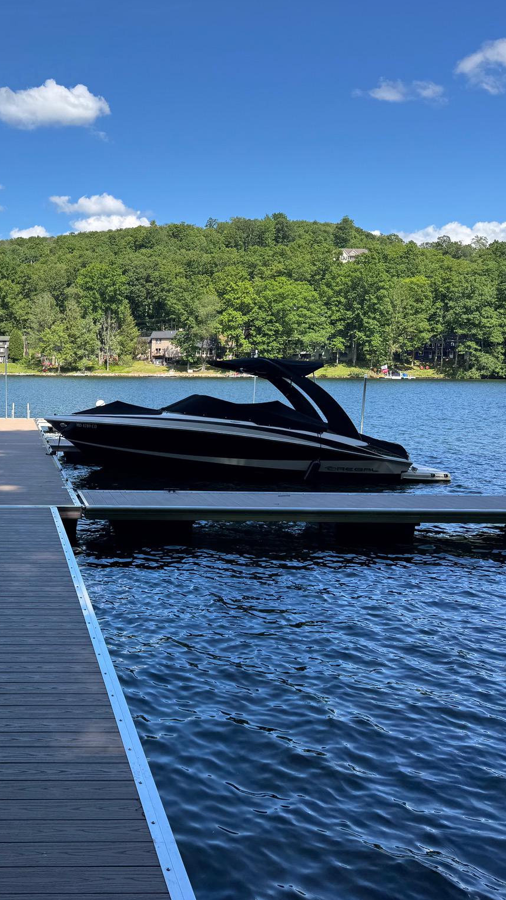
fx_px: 835
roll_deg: -0.1
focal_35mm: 35
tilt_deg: -5.8
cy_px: 449
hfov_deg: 31.6
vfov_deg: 56.6
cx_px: 19
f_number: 1.78
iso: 80
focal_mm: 6.76
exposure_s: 1/1094
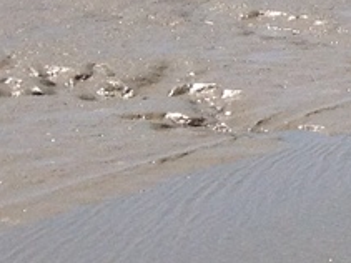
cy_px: -386
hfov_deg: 6.4
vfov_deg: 5.4
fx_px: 2696
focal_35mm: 266
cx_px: 1248
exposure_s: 1/2404
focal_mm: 4.28
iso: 50
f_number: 2.4
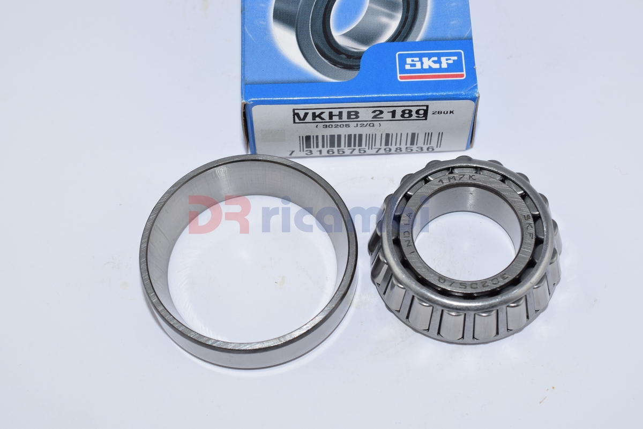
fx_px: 1072
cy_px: 214
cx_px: 322
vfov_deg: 22.6
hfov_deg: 33.4
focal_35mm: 60
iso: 160
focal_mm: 40
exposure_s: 1/200
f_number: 8
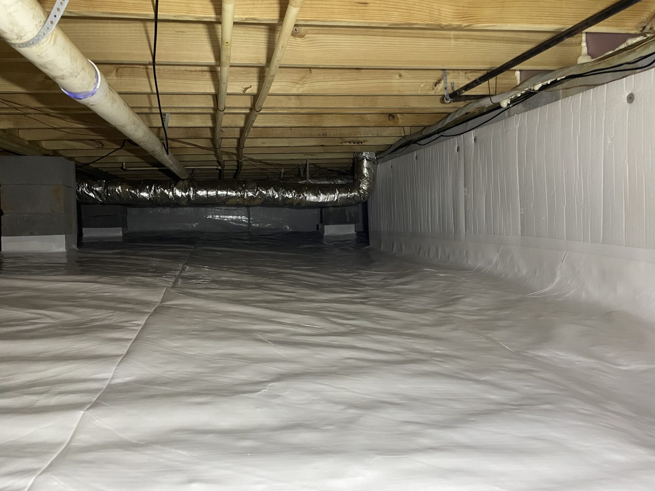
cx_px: 328
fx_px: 492
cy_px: 246
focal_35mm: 26
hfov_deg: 67.3
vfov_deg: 53.1
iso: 200
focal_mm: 4.2
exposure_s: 1/60
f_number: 1.6
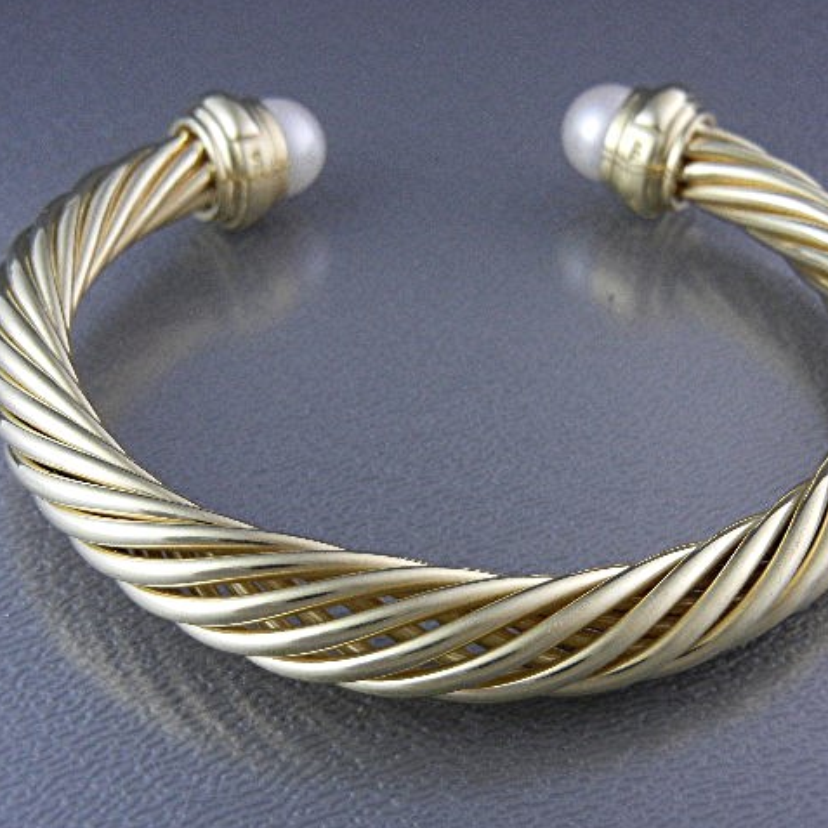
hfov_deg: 24.6
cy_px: 415
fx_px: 1894
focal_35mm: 70
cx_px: 467
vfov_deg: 24.7
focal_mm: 10.6
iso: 400
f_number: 4
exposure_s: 1/25.6
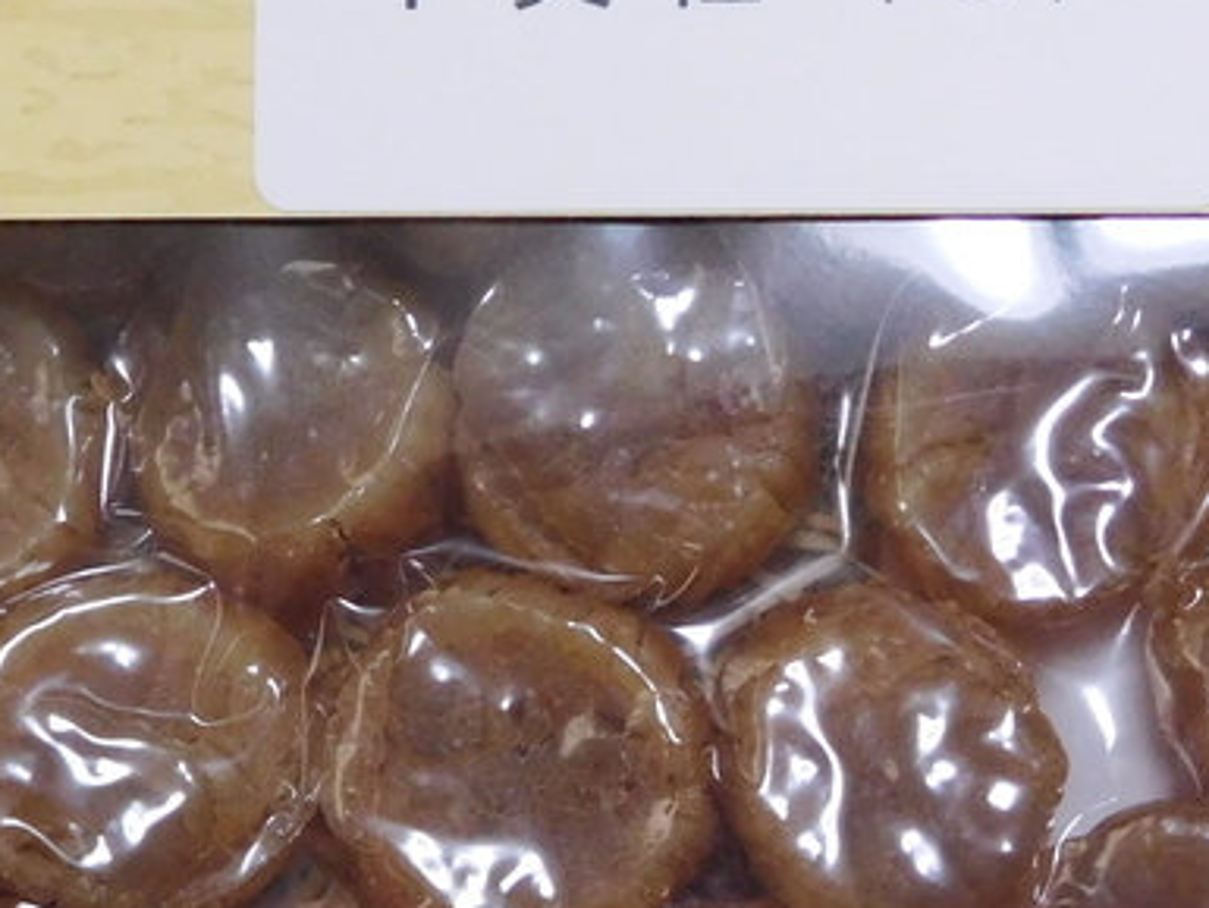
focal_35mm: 109
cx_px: 669
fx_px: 3808
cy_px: 971
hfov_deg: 18.0
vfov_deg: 13.4
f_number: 3.8
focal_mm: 6.2
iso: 400
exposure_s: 1/25
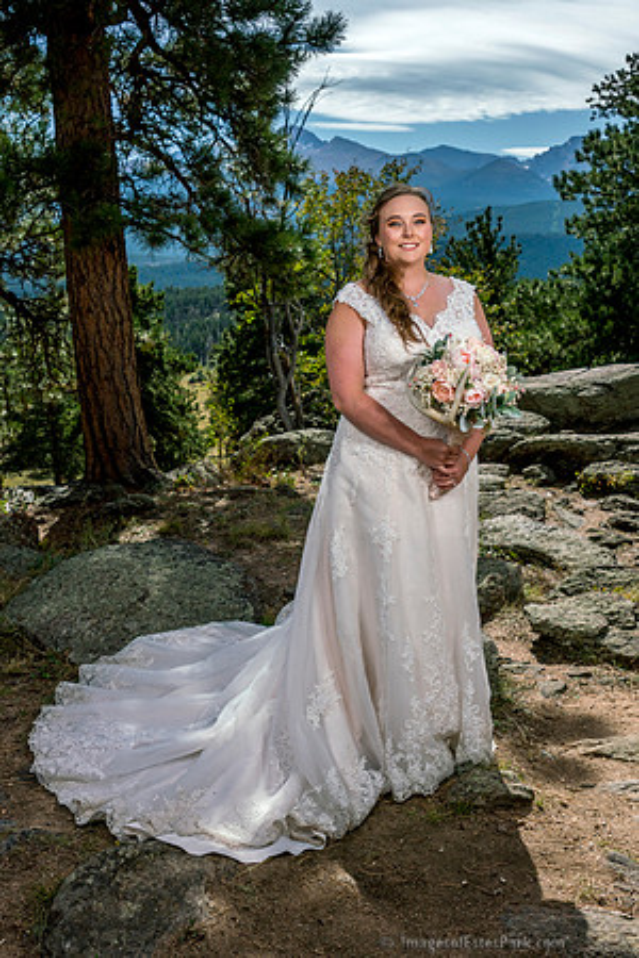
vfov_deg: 53.1
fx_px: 958
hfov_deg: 36.9
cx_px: 320
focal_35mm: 36
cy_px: 479
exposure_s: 1/2000
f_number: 6.3
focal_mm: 24
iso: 250
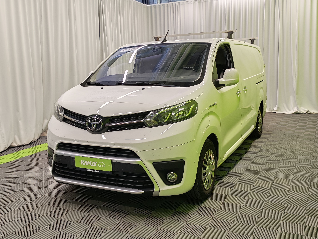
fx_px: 340
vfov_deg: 38.7
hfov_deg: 50.1
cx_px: 159
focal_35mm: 37
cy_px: 120
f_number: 1.9
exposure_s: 1/100
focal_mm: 6.12
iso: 400
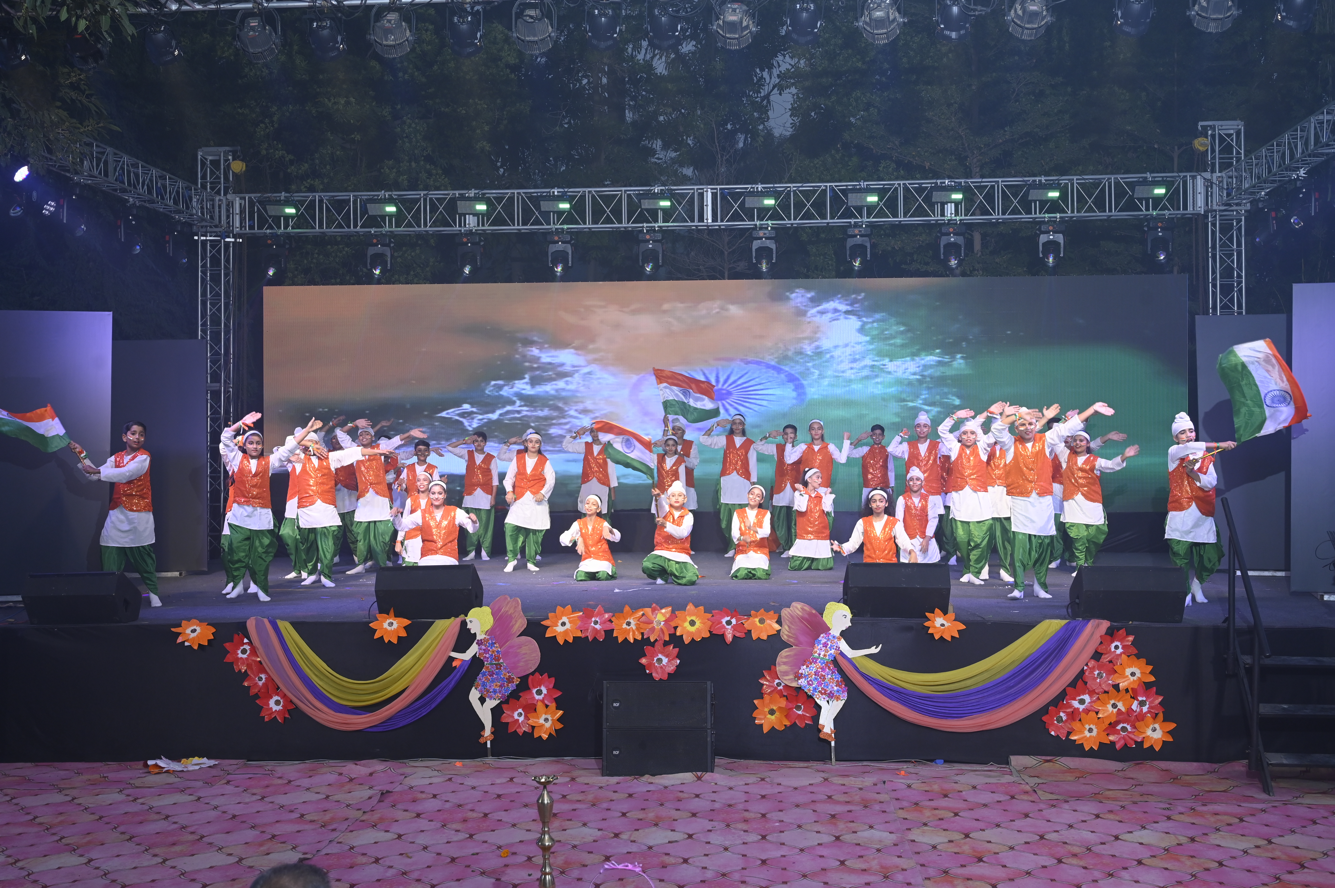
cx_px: 668
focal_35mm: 40
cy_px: 444
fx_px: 1482
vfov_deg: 33.4
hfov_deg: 48.5
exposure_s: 1/200
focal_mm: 40
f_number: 6.3
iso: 1000
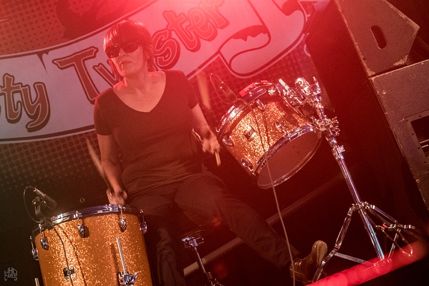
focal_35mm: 105
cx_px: 214
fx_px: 1251
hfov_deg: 19.5
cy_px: 143
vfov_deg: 13.0
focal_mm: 70
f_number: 2.8
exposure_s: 1/100
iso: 3200
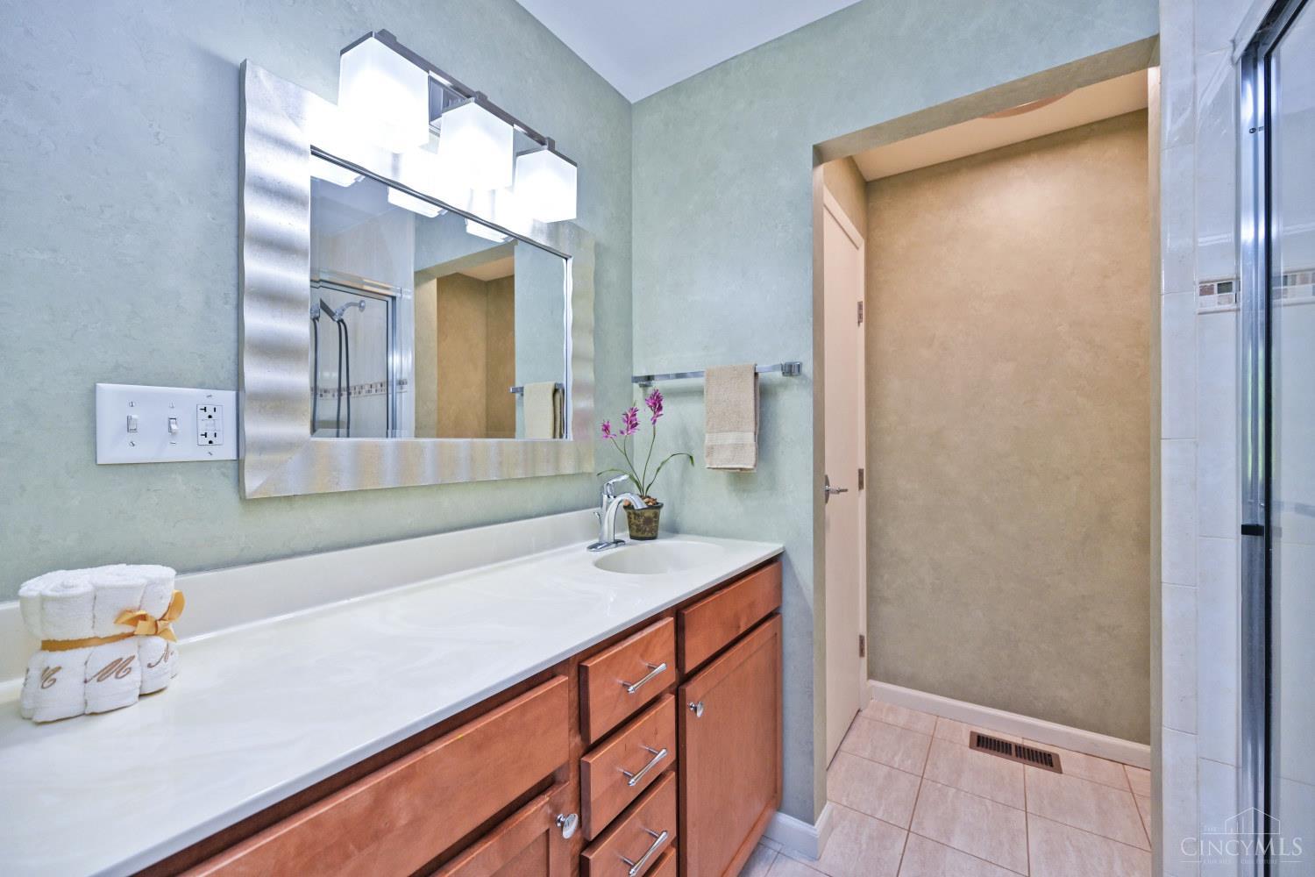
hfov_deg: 104.3
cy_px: 438
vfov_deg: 81.2
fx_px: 511
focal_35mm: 14
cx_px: 658
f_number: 5
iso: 200
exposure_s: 1/100
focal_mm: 14
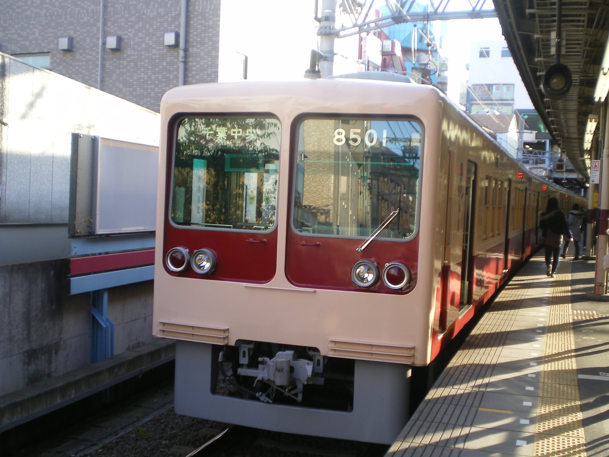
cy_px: 228
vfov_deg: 32.9
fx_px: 774
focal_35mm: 44
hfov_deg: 42.9
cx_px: 304
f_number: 3.5
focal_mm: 7.4
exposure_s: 1/50
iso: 64
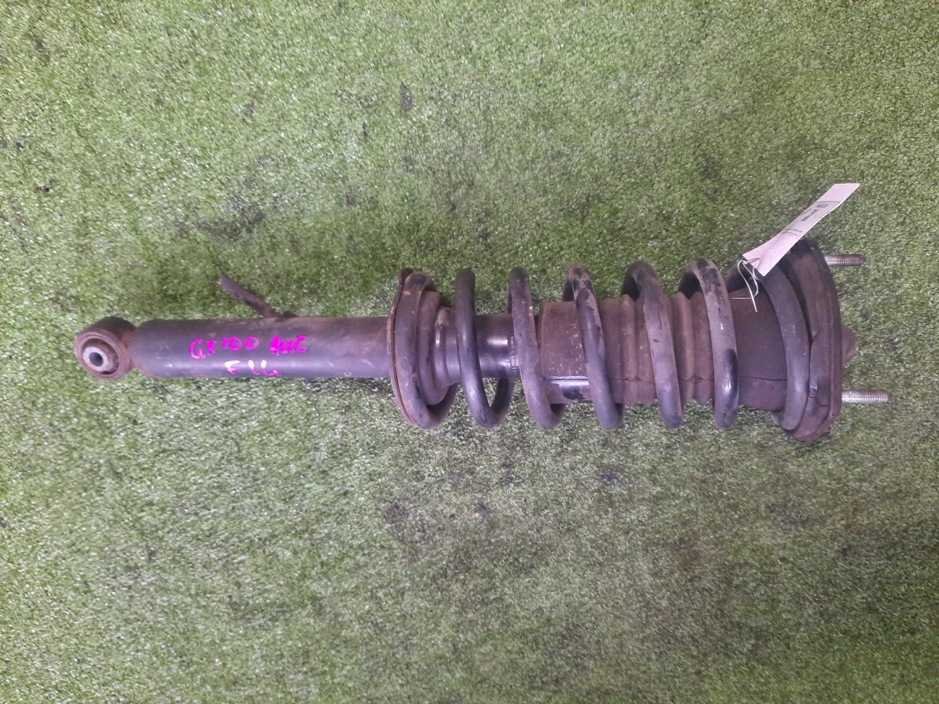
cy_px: 352
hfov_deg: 69.4
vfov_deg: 54.9
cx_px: 470
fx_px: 678
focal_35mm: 25
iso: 313
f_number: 2
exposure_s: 1/25
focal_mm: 4.6
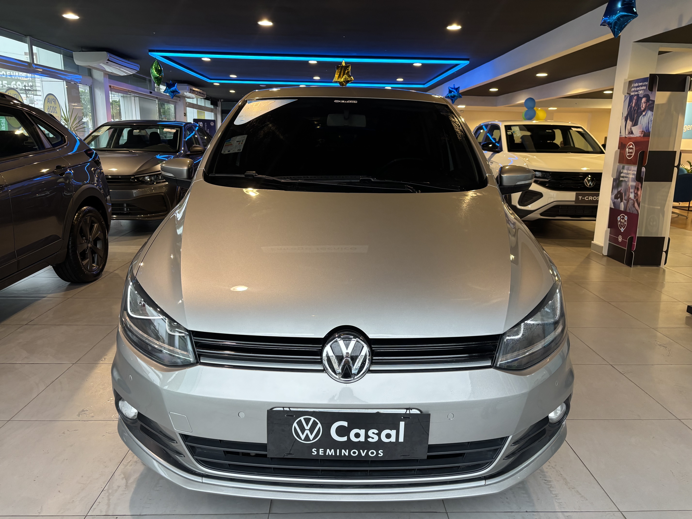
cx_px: 346
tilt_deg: -14.4
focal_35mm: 26
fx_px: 520
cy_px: 260
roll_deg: -1.2
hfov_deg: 67.3
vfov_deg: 53.1
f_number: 1.6
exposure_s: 1/60
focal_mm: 5.96
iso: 125
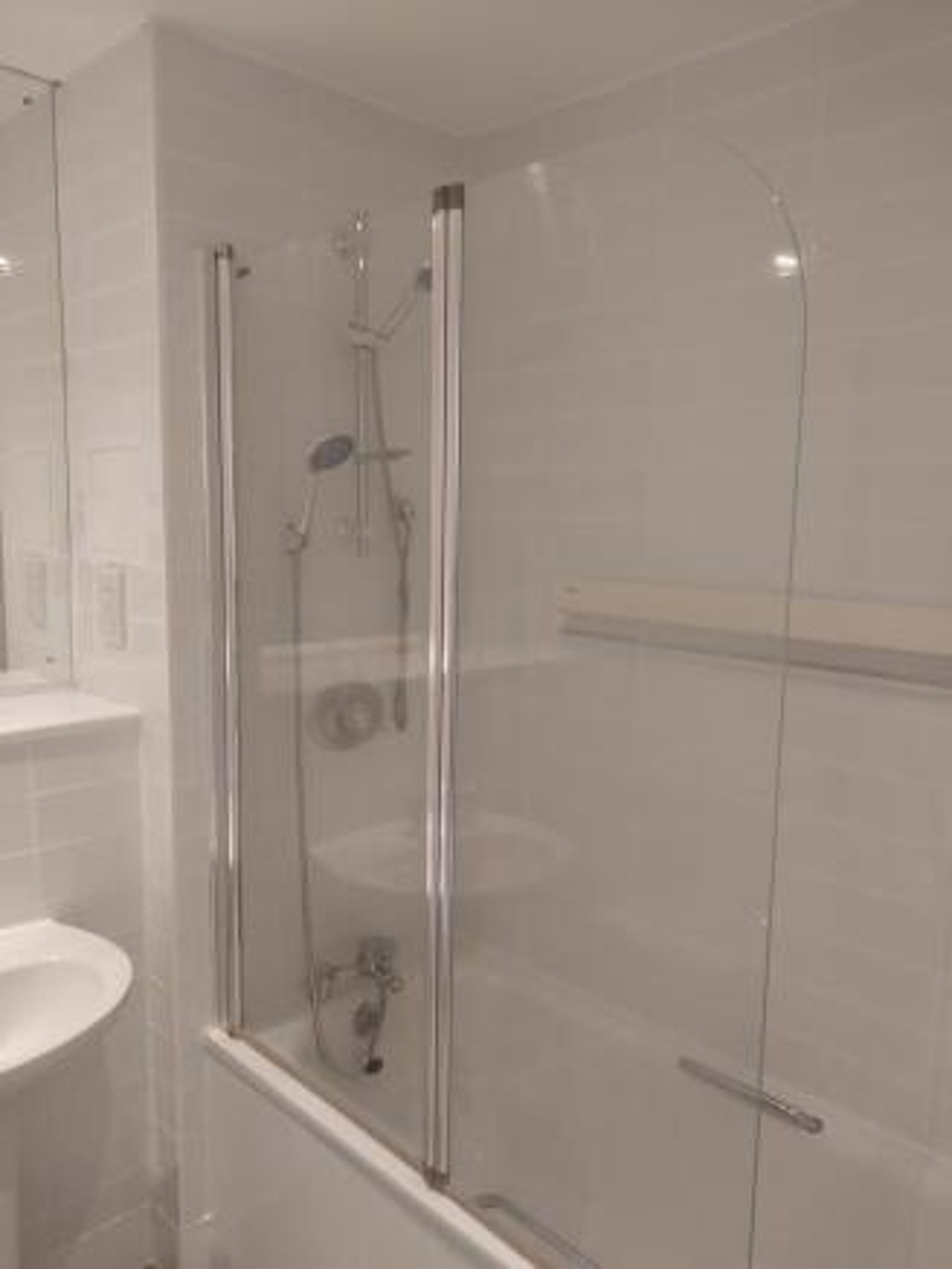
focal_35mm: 27
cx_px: 476
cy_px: 634
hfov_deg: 51.4
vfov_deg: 65.3
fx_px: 990
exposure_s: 1/50
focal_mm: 4
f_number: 1.8
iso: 320
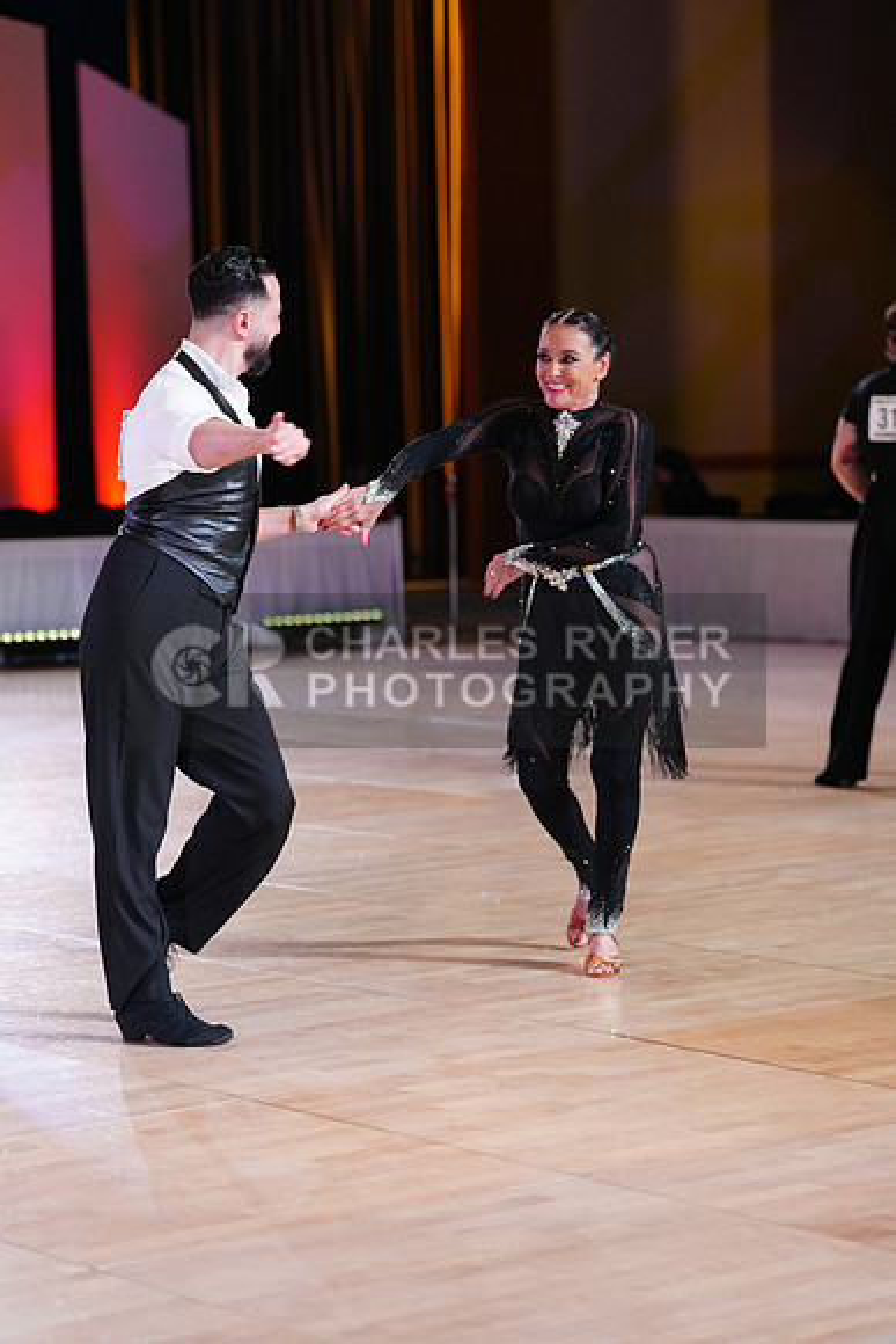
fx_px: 3432
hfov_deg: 14.9
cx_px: 448
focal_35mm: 92
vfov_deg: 22.1
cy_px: 672
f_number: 2.8
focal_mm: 92
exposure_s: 1/400
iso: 2000
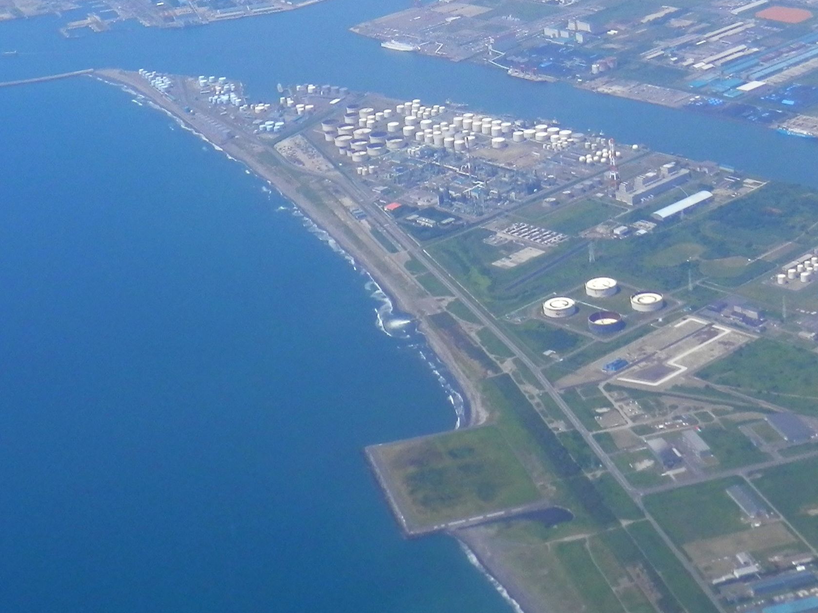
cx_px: 461
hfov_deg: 25.3
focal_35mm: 77
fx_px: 1819
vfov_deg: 18.7
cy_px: 10
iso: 80
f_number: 9.4
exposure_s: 1/125
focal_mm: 5.5
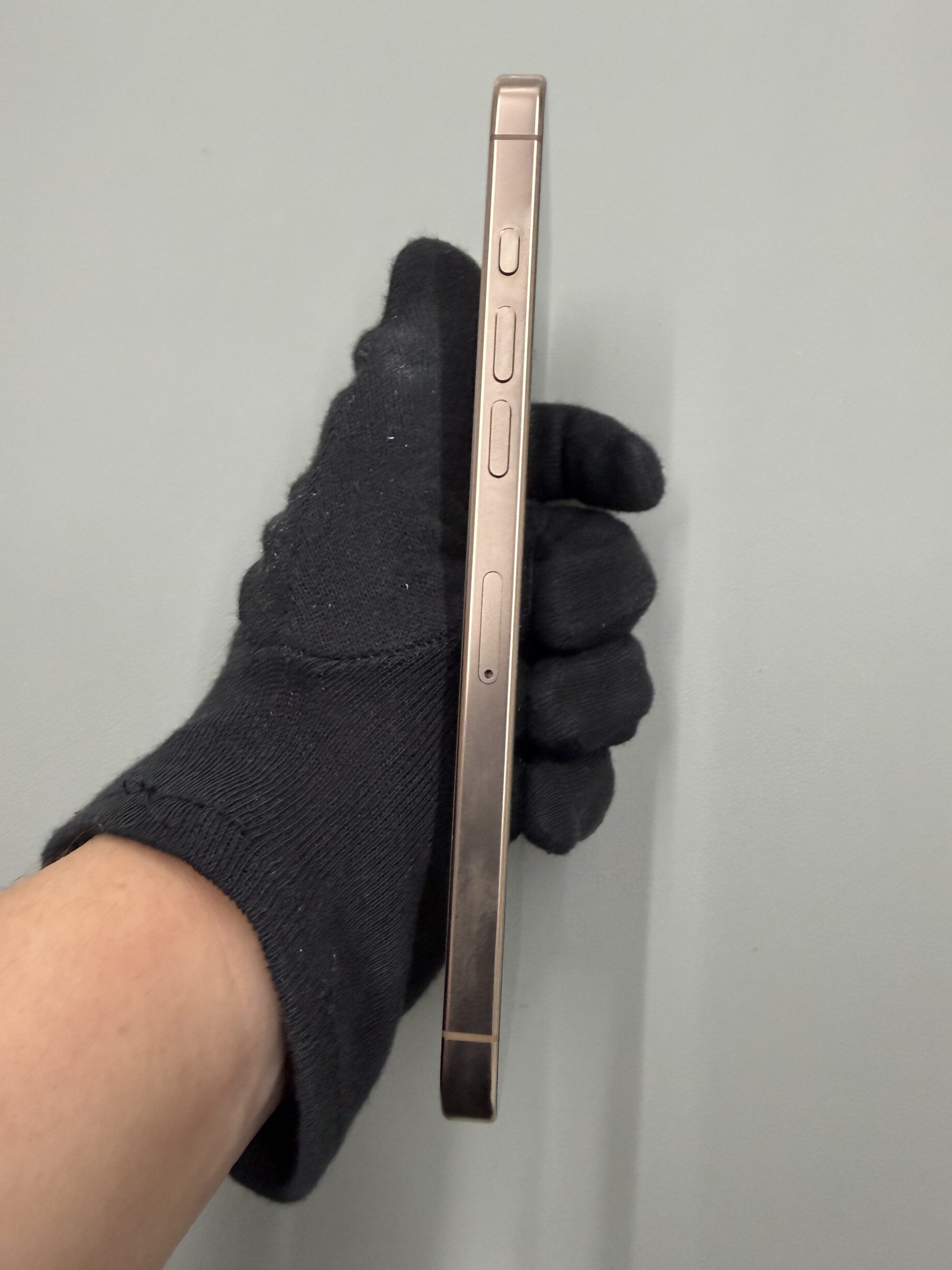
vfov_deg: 69.4
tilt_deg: -82.5
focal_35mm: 25
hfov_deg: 54.9
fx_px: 917
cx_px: 492
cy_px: 657
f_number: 2.2
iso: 320
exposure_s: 1/92
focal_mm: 2.22
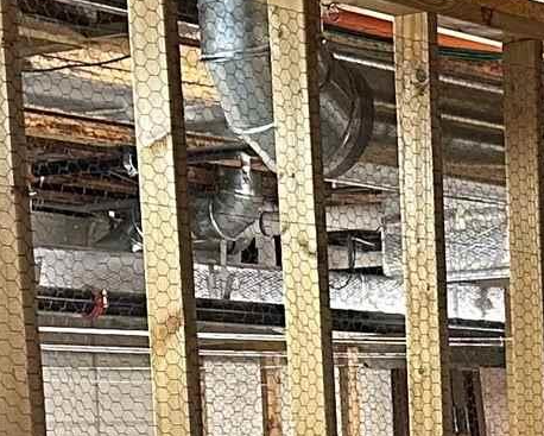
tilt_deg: -8.2
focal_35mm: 157
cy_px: 783
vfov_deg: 9.4
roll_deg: +1.4
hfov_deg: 12.2
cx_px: 529
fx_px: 2529
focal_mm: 6.86
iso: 400
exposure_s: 1/60
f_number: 1.78
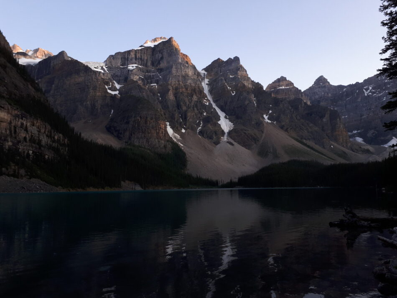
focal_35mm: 27
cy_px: 149
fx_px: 310
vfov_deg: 51.4
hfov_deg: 65.3
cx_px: 198
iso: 40
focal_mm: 3.6
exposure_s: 1/106
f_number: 1.9
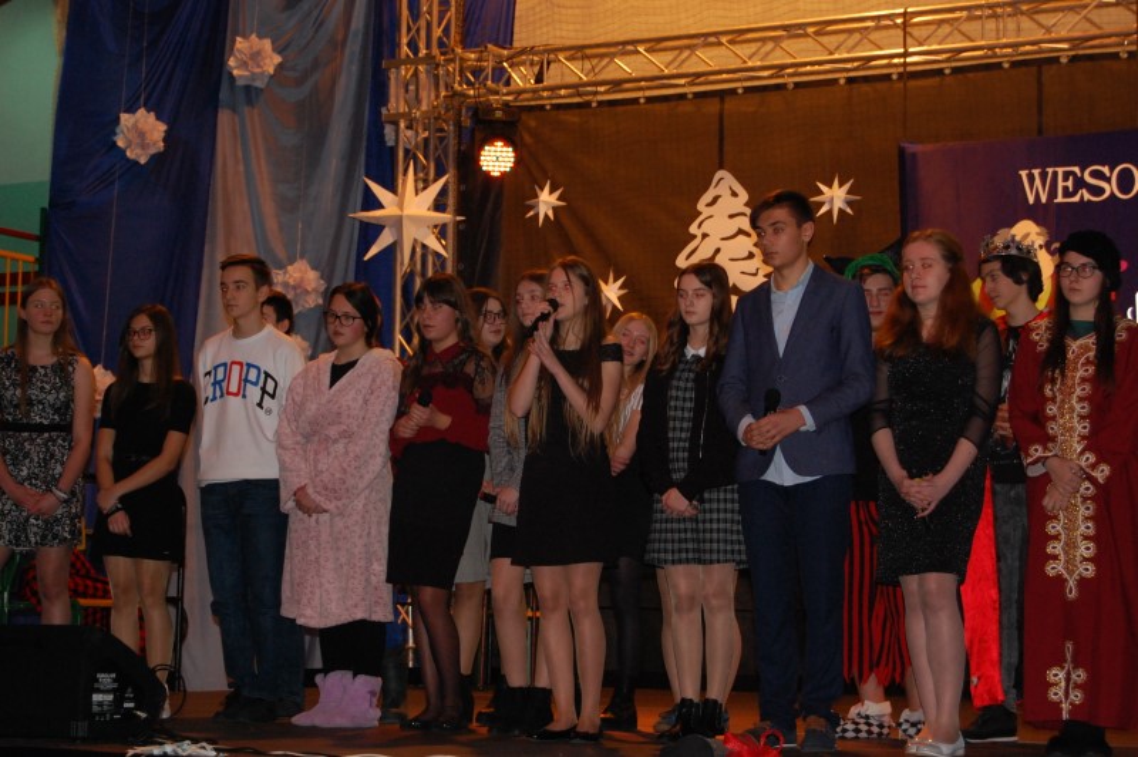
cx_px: 569
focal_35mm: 78
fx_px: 2464
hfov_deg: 26.0
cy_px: 378
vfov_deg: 17.5
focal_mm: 52
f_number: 5.6
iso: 900
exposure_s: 1/60
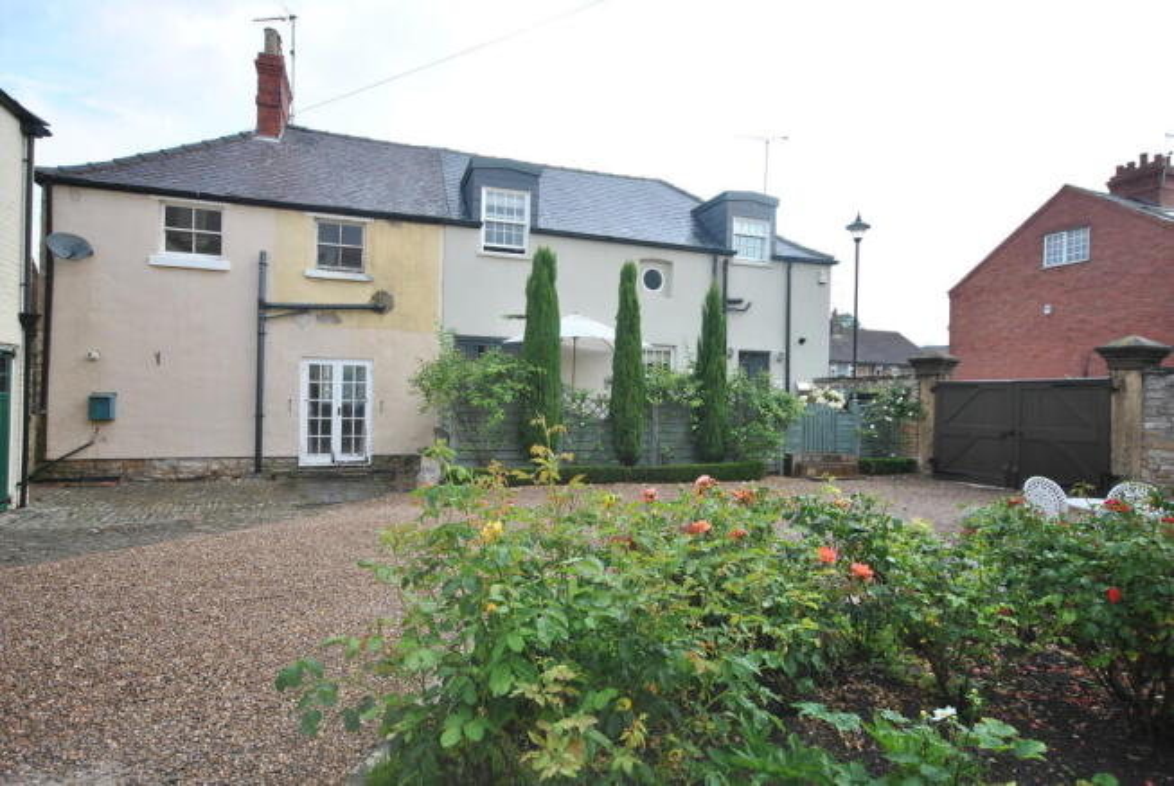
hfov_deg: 81.1
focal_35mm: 21
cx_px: 587
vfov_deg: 59.6
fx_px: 686
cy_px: 393
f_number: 5.6
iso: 100
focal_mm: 14
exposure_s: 1/125
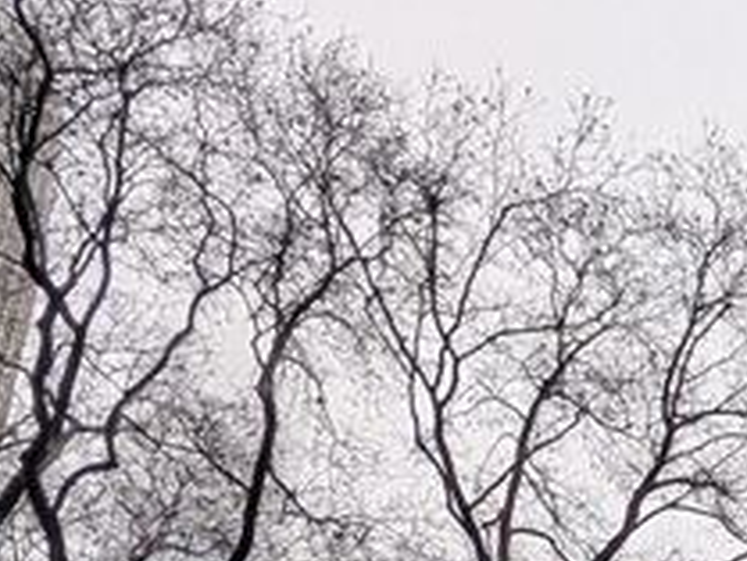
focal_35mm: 69
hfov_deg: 22.7
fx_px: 1490
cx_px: 1137
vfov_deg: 18.7
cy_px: 854
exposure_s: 1/732
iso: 52
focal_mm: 2.02
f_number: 1.7
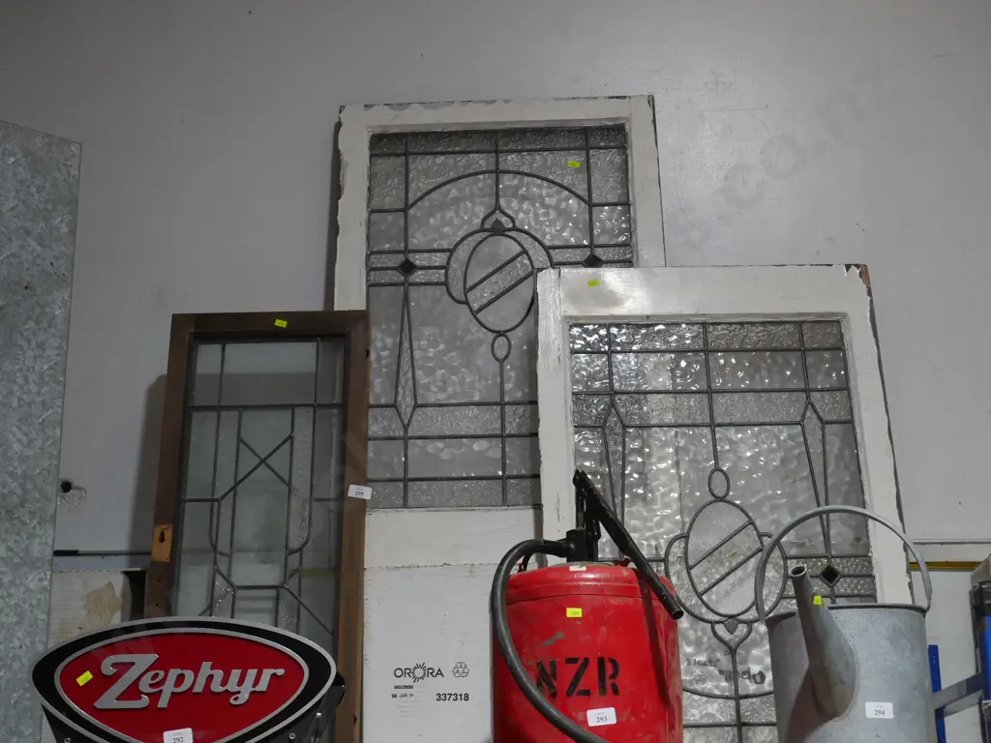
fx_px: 1603
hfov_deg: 34.3
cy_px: 372
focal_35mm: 56
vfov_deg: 26.1
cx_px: 496
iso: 640
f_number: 5.6
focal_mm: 28
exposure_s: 1/60
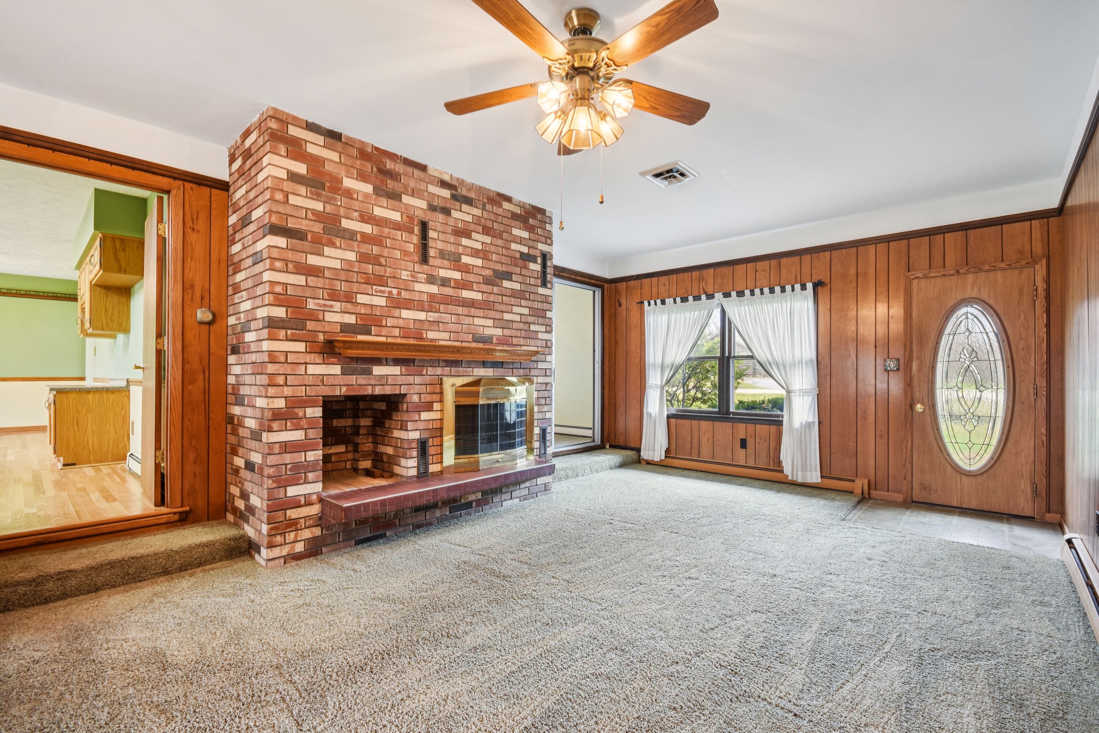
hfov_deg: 100.4
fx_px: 458
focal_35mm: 15
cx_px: 550
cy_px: 366
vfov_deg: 77.3
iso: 400
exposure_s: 1/8
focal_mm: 10
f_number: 8
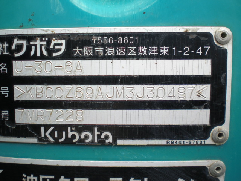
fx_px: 265
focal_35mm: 38
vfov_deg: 37.7
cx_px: 120
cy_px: 90
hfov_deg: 49.0
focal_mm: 6.3
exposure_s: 1/250
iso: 64
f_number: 3.1
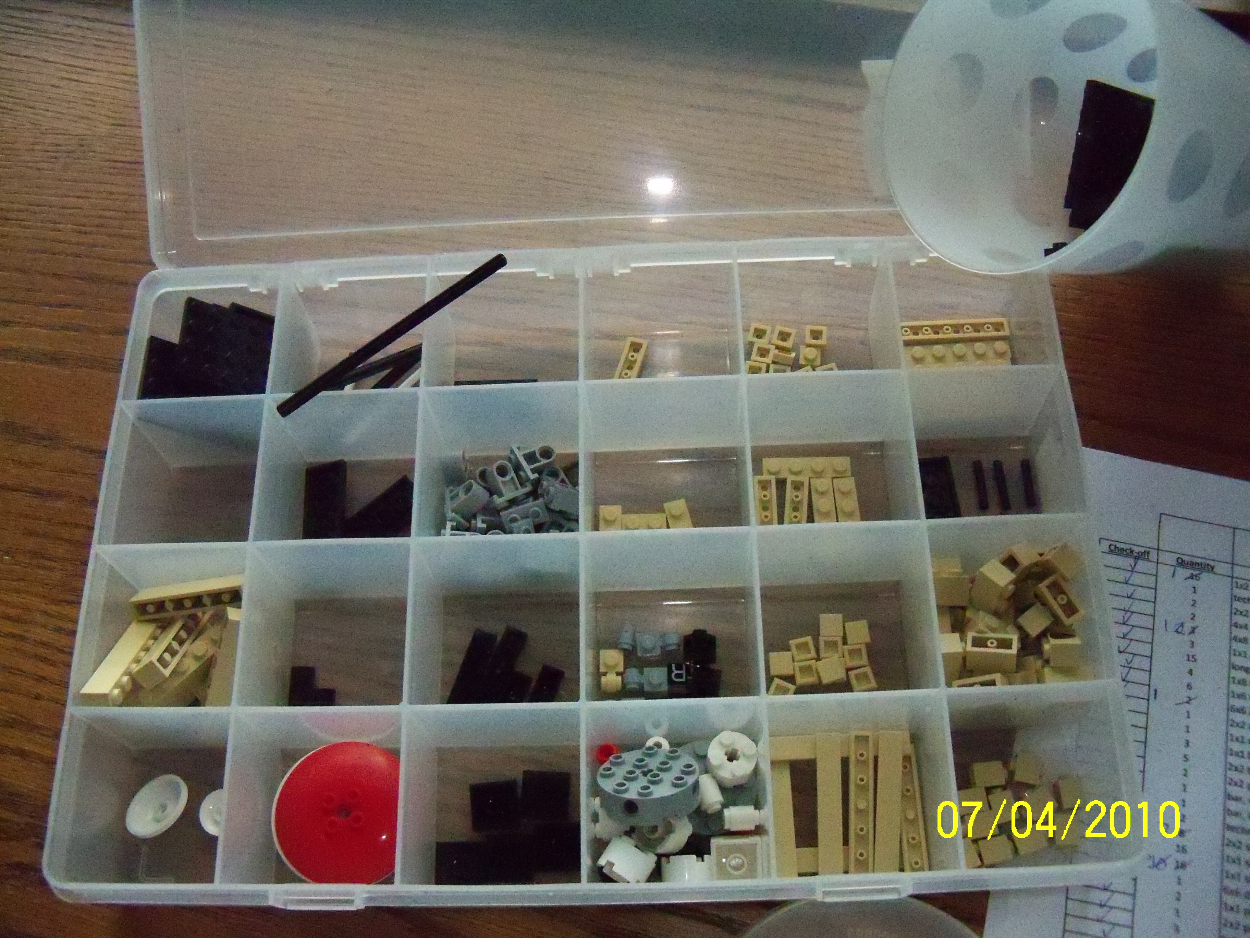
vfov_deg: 40.7
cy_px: 469
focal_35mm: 35
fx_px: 1264
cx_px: 625
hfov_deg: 52.6
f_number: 3.5
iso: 1600
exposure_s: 1/500
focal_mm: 6.2
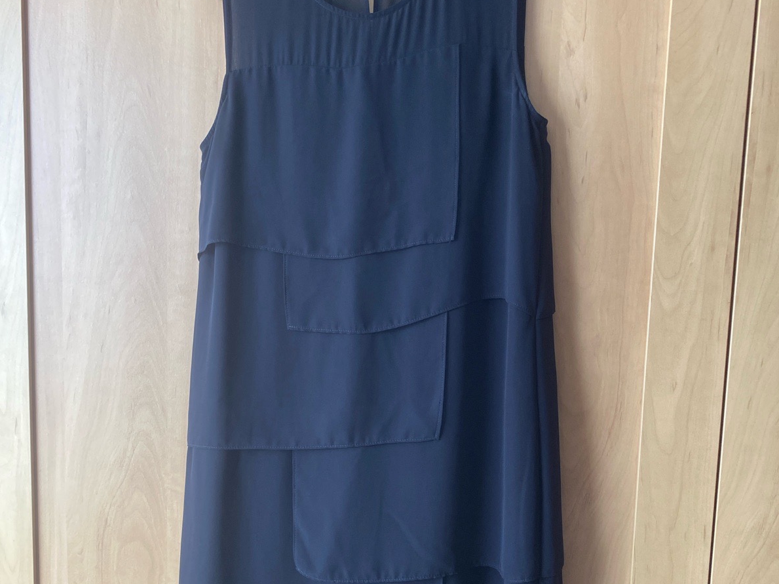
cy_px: 348
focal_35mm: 35
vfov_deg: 40.5
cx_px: 389
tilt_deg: -7.6
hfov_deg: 52.6
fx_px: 787
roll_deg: -0.8
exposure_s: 1/94
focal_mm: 4.25
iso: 125
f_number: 1.8
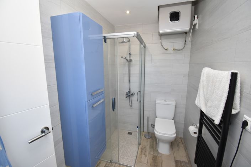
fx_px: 105
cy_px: 84
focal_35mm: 15
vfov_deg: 77.3
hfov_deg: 100.4
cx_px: 126
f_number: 4.5
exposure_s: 1/125
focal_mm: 10
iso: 800
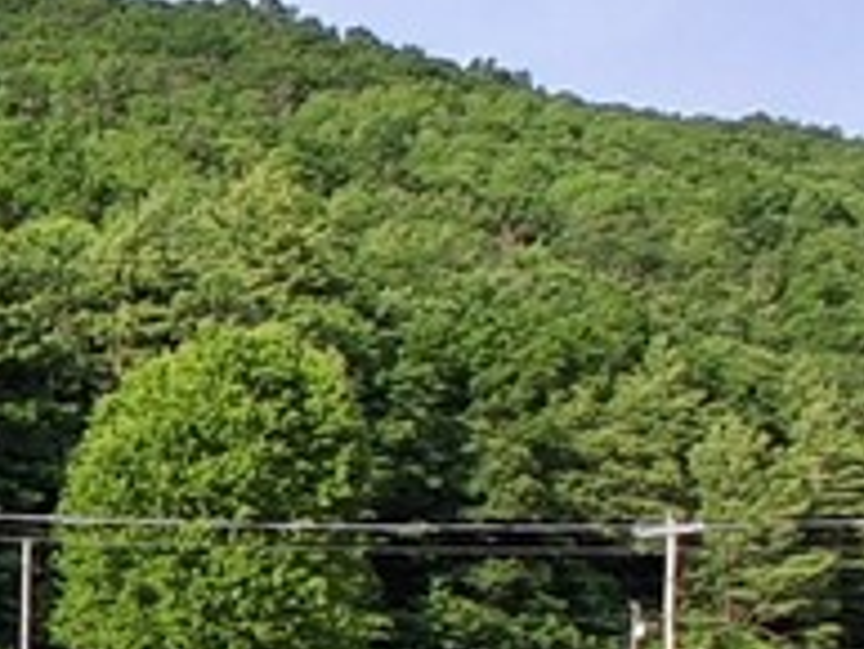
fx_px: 2248
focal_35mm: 90
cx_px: -470
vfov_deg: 16.0
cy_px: 694
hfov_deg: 18.9
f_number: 2.2
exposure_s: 1/1229
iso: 50
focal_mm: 1.4
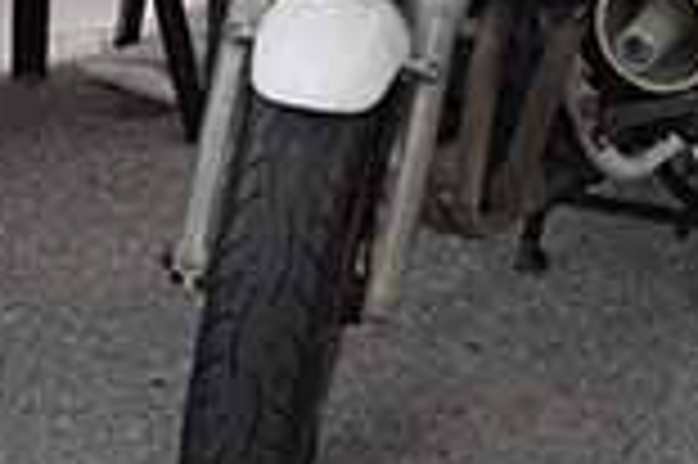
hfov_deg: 12.2
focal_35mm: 167
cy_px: -444
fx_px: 3243
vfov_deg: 7.8
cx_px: 648
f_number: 5.6
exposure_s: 1/125
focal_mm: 23
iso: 400
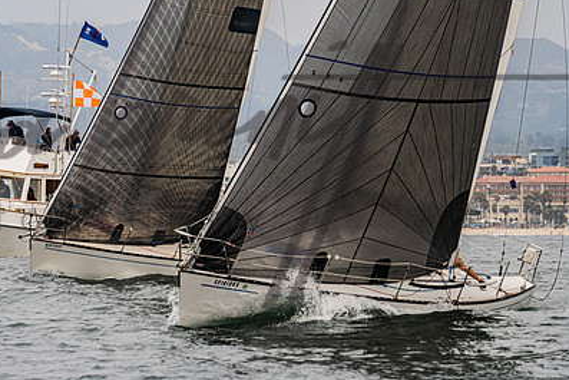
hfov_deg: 6.0
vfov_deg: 4.0
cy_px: 138
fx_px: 5470
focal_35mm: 346
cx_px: 260
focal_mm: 200
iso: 250
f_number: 6.3
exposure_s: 1/1000
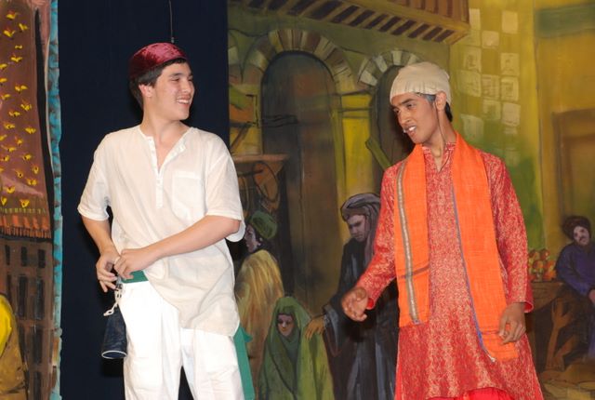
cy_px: 200
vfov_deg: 12.2
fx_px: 1864
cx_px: 298
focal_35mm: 112
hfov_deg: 18.1
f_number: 5.6
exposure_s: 1/100
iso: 400
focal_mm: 75
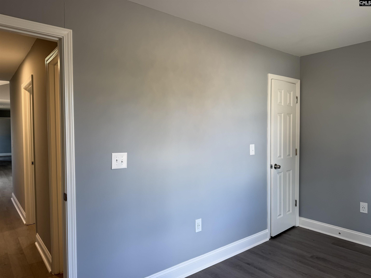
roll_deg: +0.7
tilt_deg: -1.6
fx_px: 257
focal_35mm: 24
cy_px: 139
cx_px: 186
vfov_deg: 56.8
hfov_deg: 71.6
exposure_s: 1/120
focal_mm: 6.76
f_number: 1.78
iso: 80
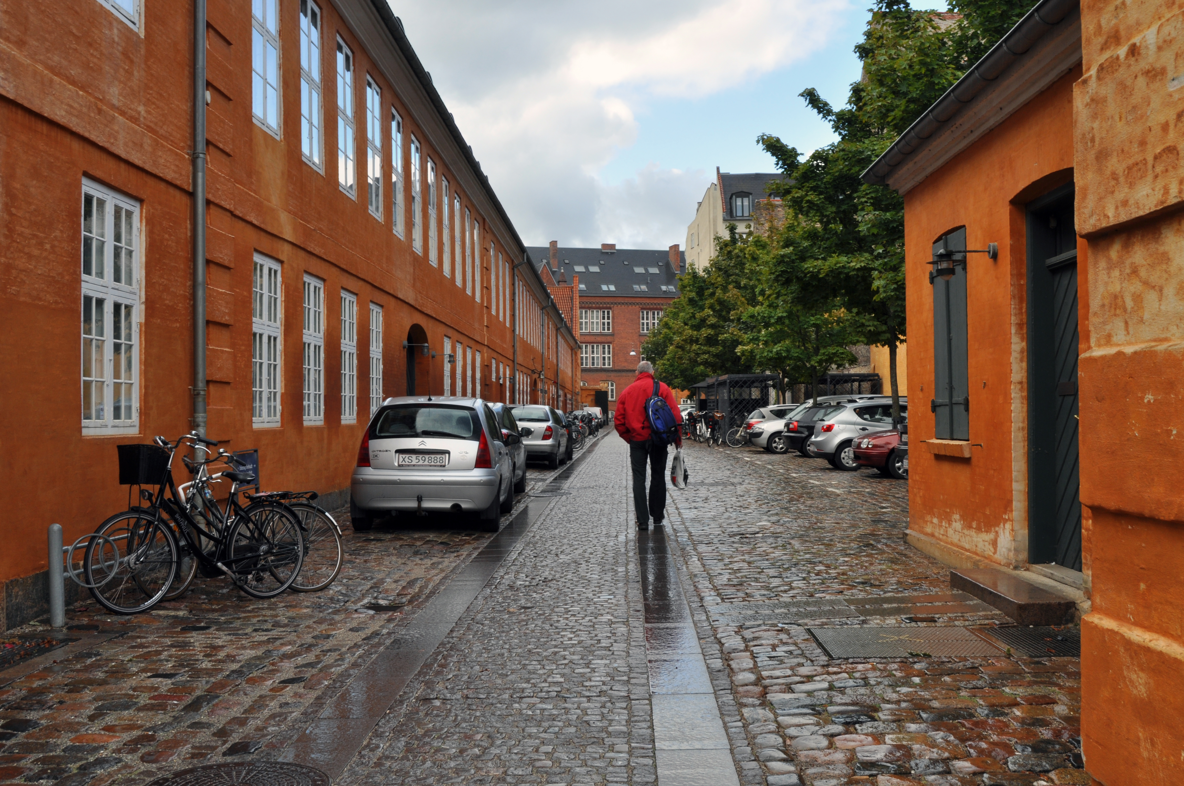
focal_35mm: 39
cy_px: 393
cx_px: 592
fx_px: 1281
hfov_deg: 49.6
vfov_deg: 34.1
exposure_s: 1/50
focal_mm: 26
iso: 200
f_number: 14
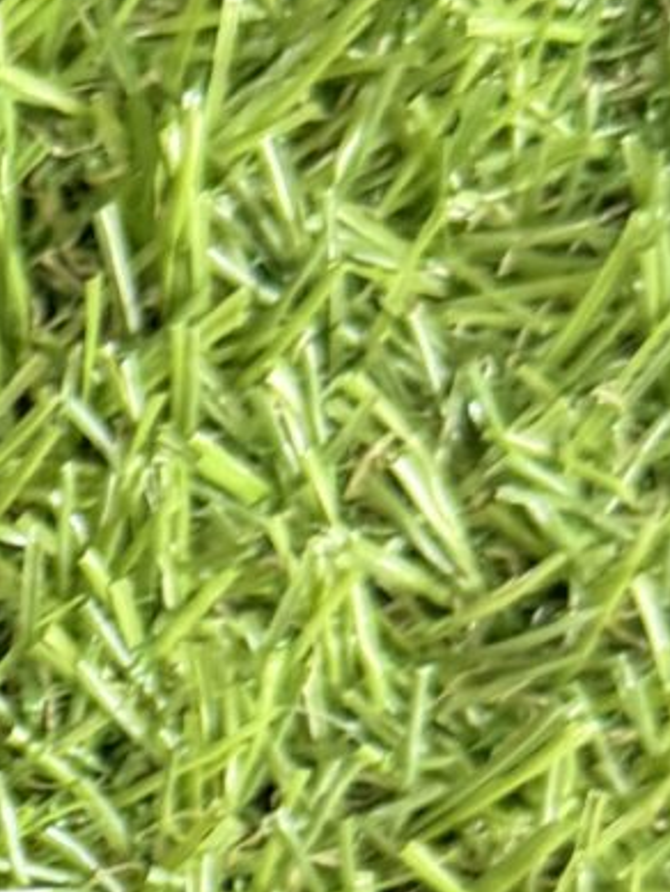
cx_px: -865
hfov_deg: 8.7
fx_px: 4075
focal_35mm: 158
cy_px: 1174
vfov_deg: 12.1
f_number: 1.78
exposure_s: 1/60
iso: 400
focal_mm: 6.76
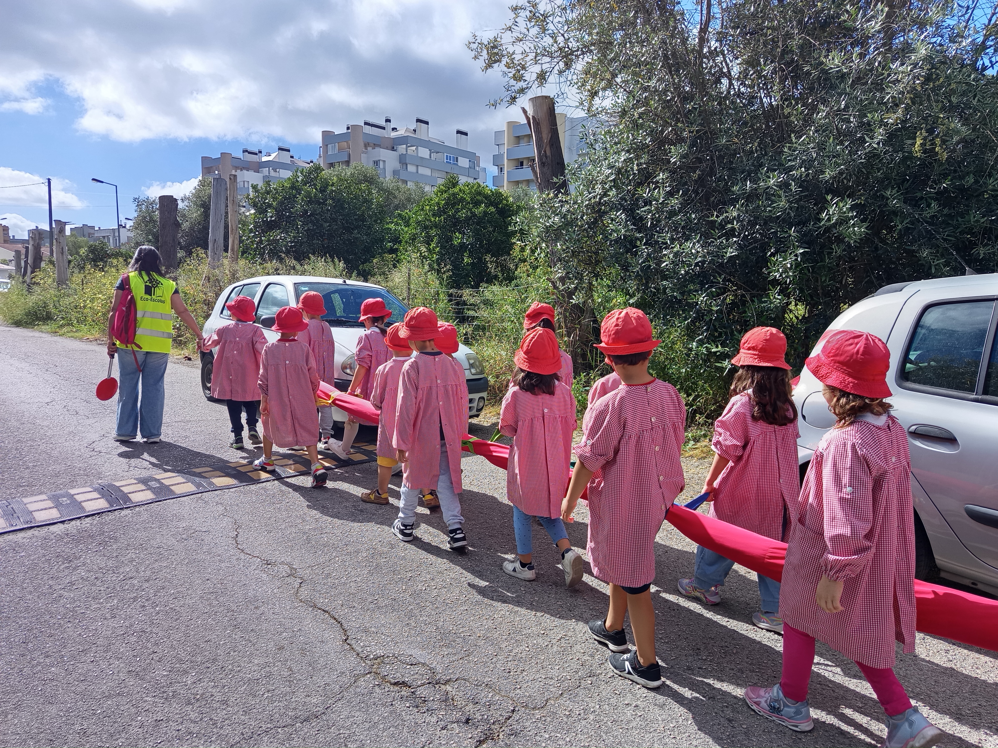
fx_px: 692
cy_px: 374
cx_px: 499
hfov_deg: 71.6
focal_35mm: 24
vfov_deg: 56.8
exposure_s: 1/572
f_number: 1.7
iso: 50
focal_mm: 5.24
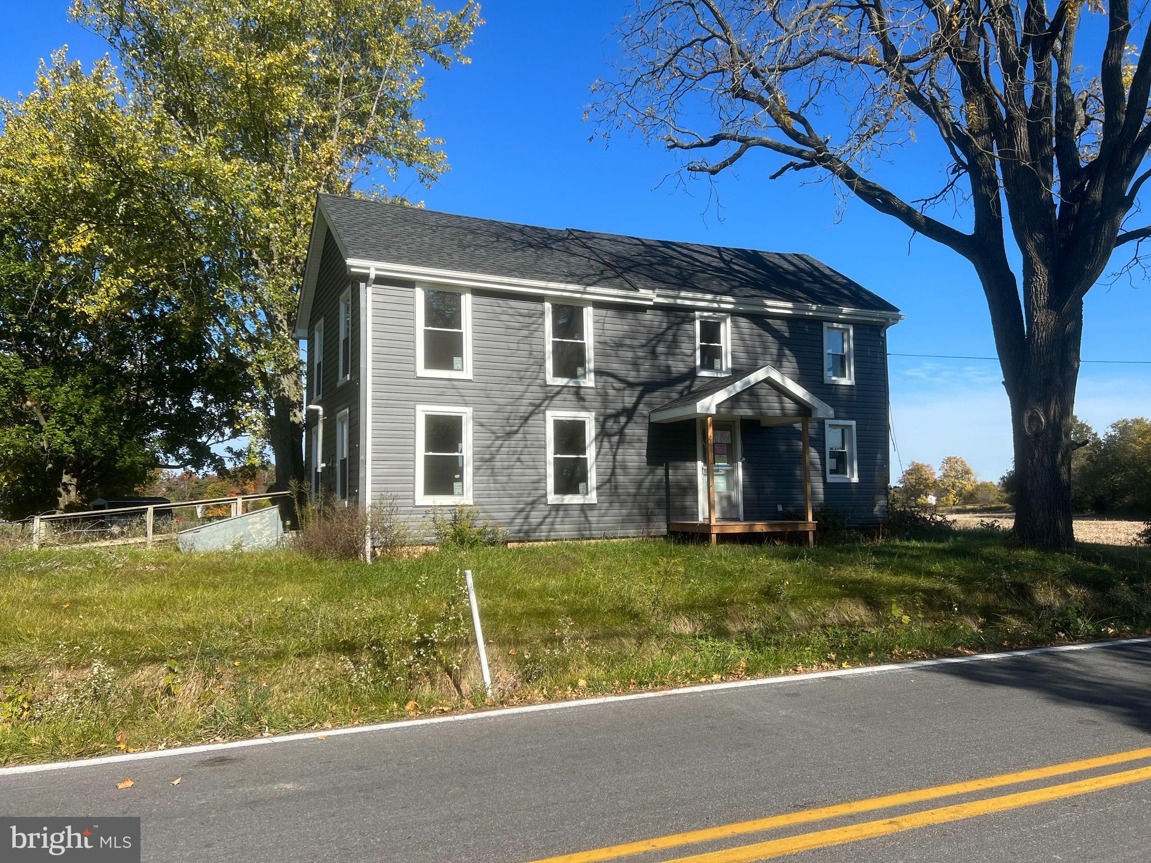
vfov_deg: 53.1
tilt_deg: +5.2
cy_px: 432
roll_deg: +0.9
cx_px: 576
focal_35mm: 26
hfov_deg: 67.3
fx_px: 865
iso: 50
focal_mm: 5.7
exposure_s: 1/3356
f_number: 1.5
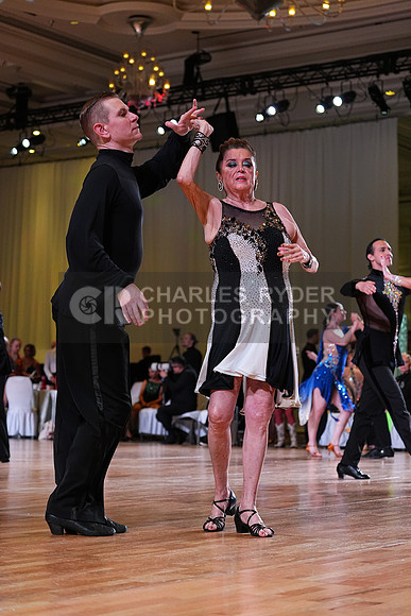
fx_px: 1249
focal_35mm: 73
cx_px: 206
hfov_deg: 18.7
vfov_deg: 27.7
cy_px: 308
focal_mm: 73
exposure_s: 1/500
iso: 3200
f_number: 4
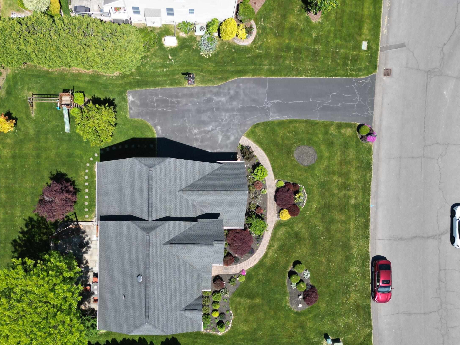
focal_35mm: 33
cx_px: 175
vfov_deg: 42.3
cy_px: 233
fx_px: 438
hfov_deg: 54.8
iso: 100
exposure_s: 1/1600
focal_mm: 6.72
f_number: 1.7
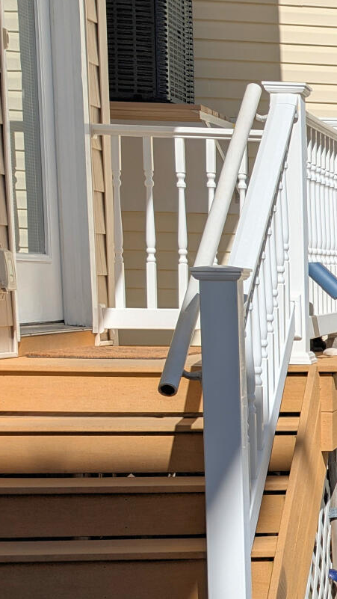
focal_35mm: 98
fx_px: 1556
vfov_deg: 21.6
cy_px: 433
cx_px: 982
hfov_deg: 9.7
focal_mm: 6.9
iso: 21
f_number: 1.68
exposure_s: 1/2809
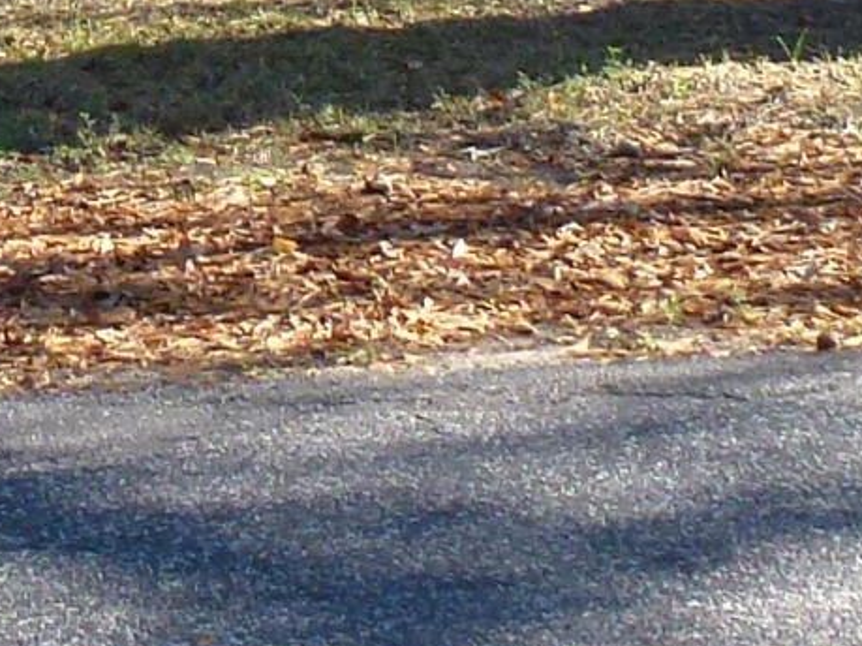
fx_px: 3909
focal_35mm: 157
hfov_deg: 12.4
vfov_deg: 8.7
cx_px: -66
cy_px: -789
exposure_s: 1/125
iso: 100
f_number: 4
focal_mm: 4.3
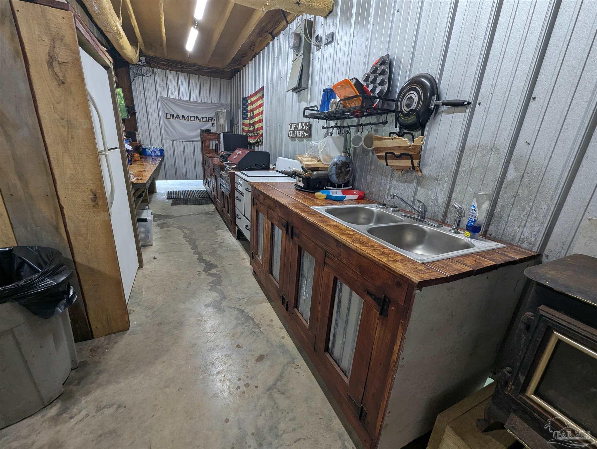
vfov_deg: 90.1
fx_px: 225
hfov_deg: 106.1
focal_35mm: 13
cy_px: 224
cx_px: 298
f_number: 2.2
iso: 48
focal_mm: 1.95
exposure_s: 1/60
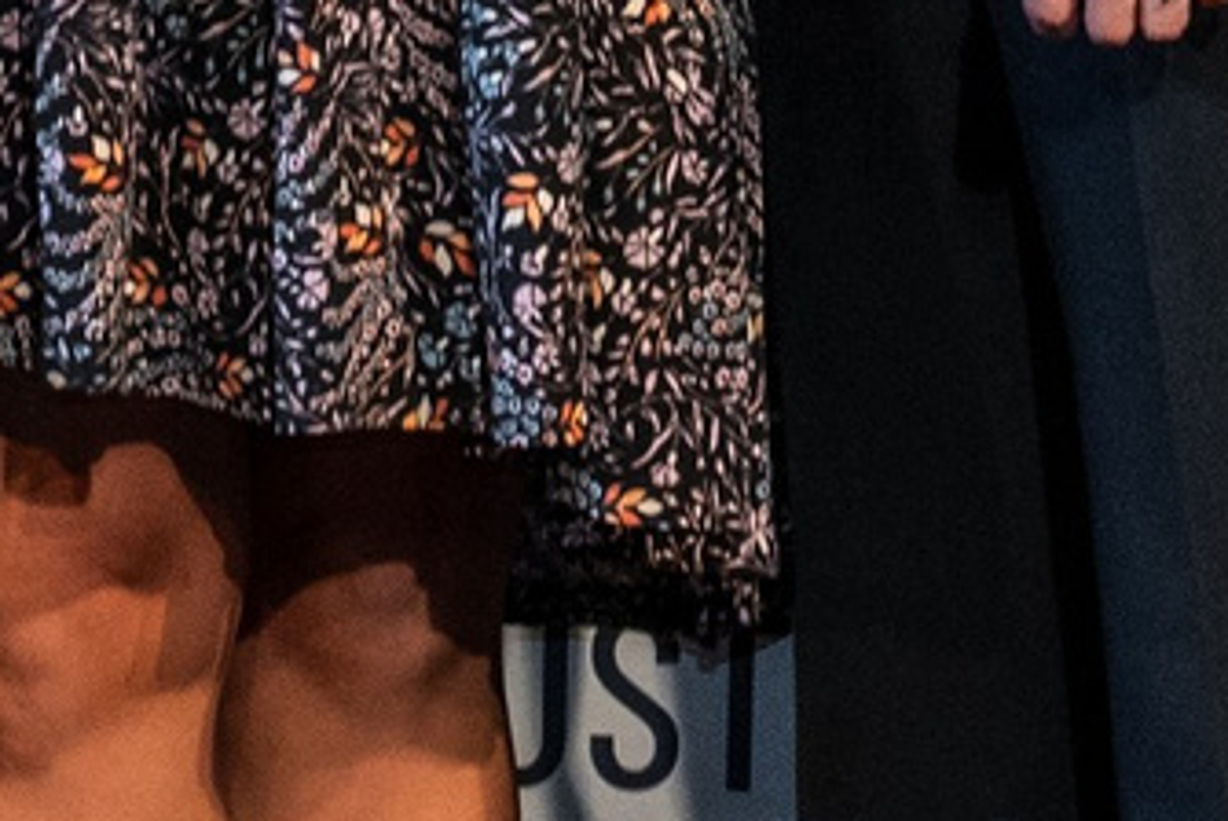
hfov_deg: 4.8
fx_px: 14783
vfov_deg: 3.2
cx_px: 109
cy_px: -955
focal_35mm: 433
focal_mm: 48.7
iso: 800
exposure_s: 1/160
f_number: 4
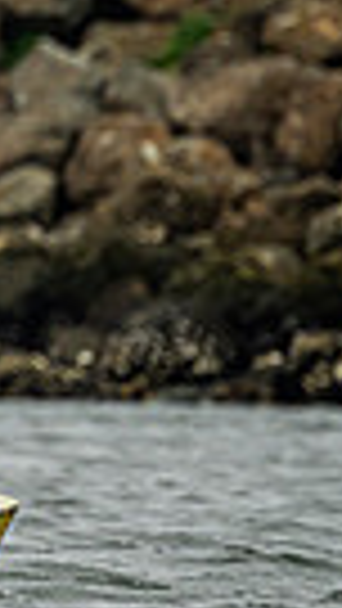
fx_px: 33142
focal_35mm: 2057
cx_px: -729
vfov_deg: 1.1
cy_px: 25
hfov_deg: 0.6
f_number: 5.6
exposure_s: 1/1250
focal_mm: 400
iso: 320
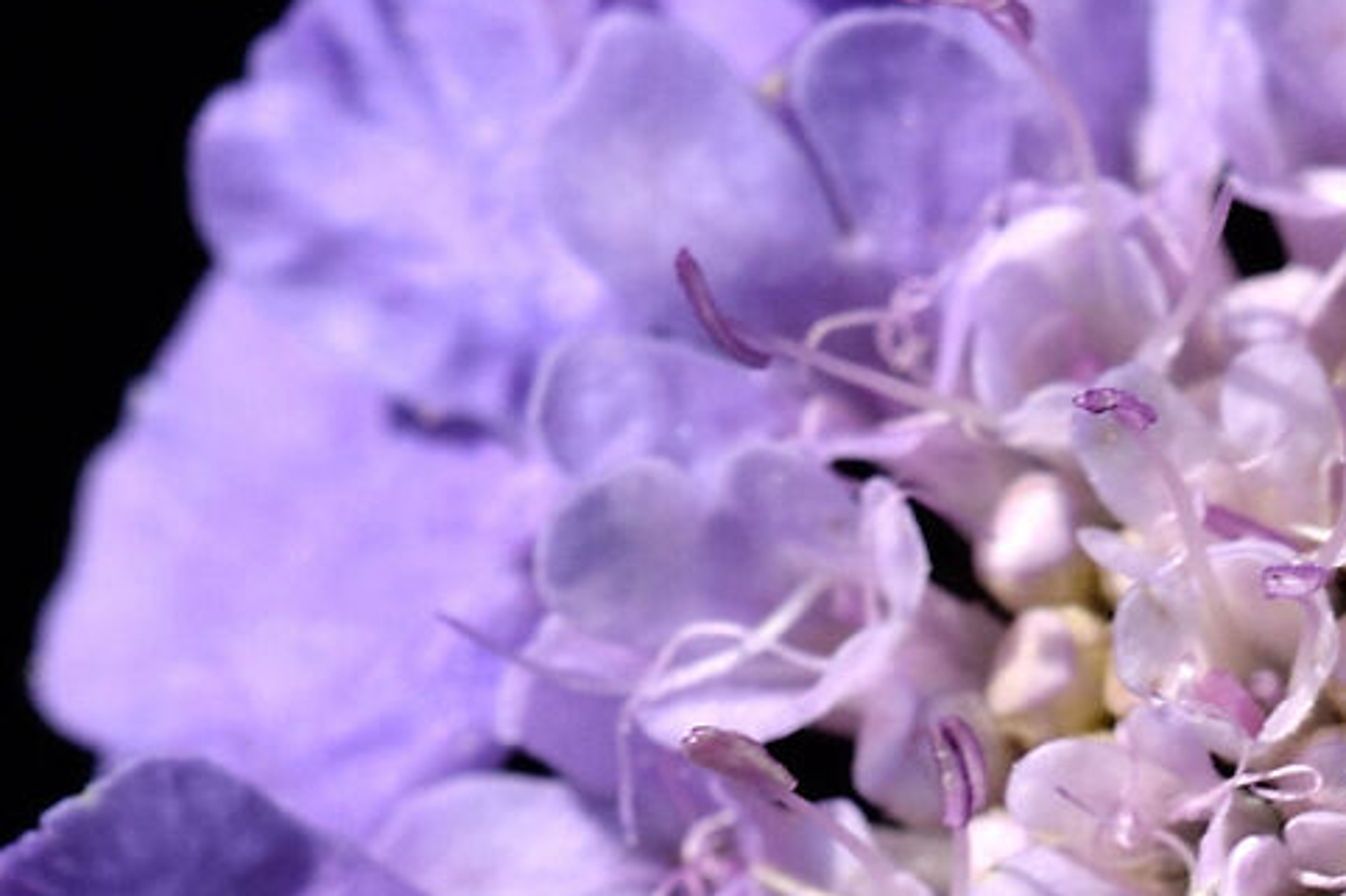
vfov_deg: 1.4
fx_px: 37187
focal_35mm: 995
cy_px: 1121
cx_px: 894
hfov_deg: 2.1
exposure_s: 1/500
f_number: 16
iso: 400
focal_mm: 200
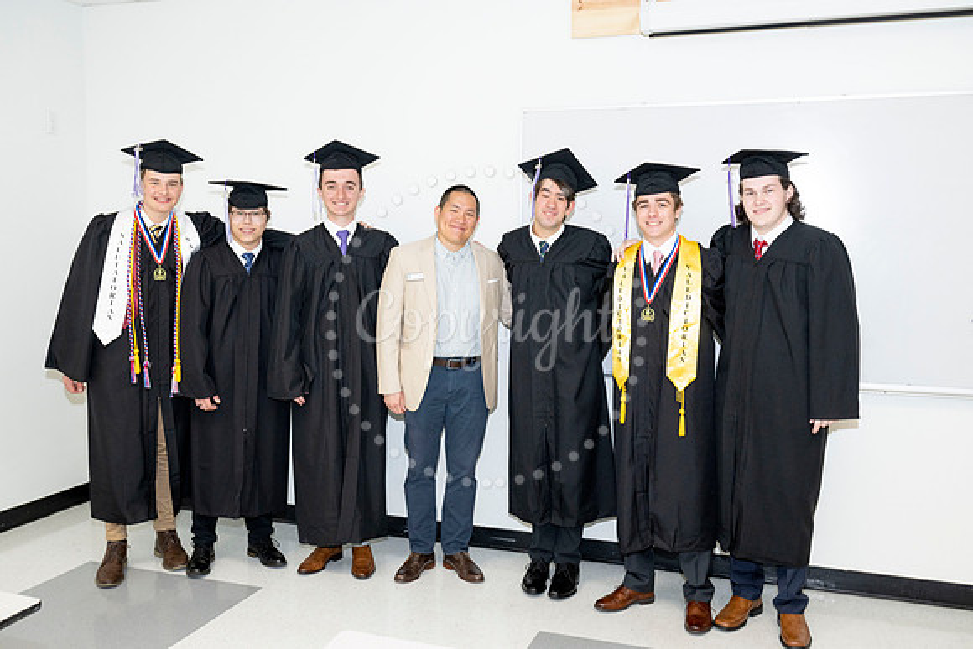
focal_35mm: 34
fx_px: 906
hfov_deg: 56.5
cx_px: 486
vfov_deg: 39.4
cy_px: 324
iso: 800
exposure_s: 1/80
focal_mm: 33.5
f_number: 5.6
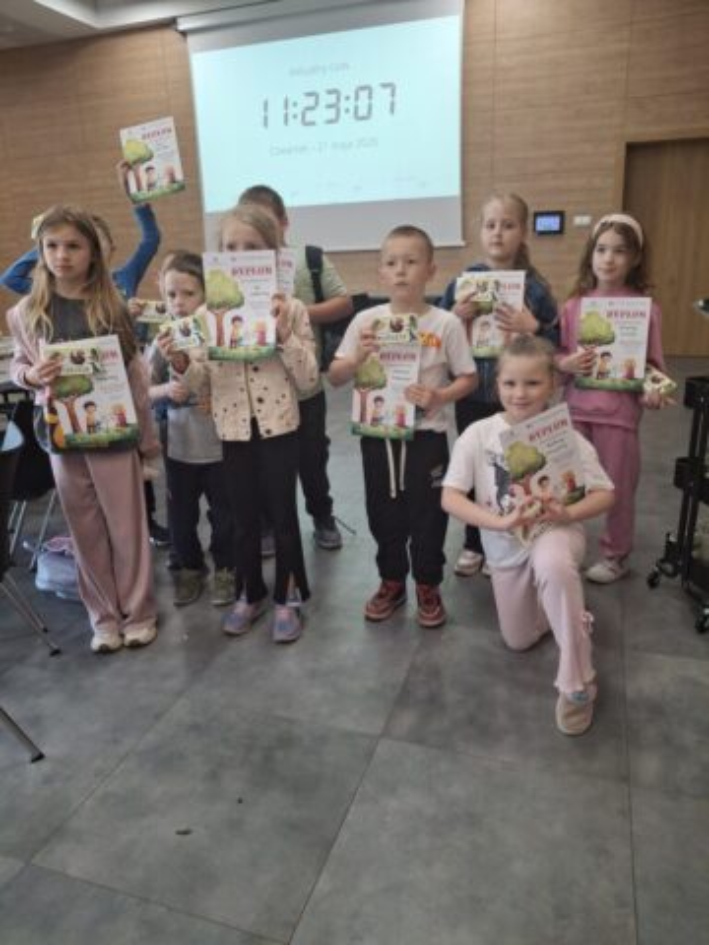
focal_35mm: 25
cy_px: 472
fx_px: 683
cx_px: 354
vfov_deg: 69.4
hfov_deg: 54.9
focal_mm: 4.69
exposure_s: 1/100
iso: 100
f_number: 1.8
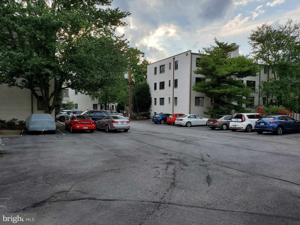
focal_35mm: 26
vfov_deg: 53.1
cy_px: 112
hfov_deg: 67.3
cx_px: 150
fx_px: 225
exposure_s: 1/678
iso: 50
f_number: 2.4
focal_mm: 4.3
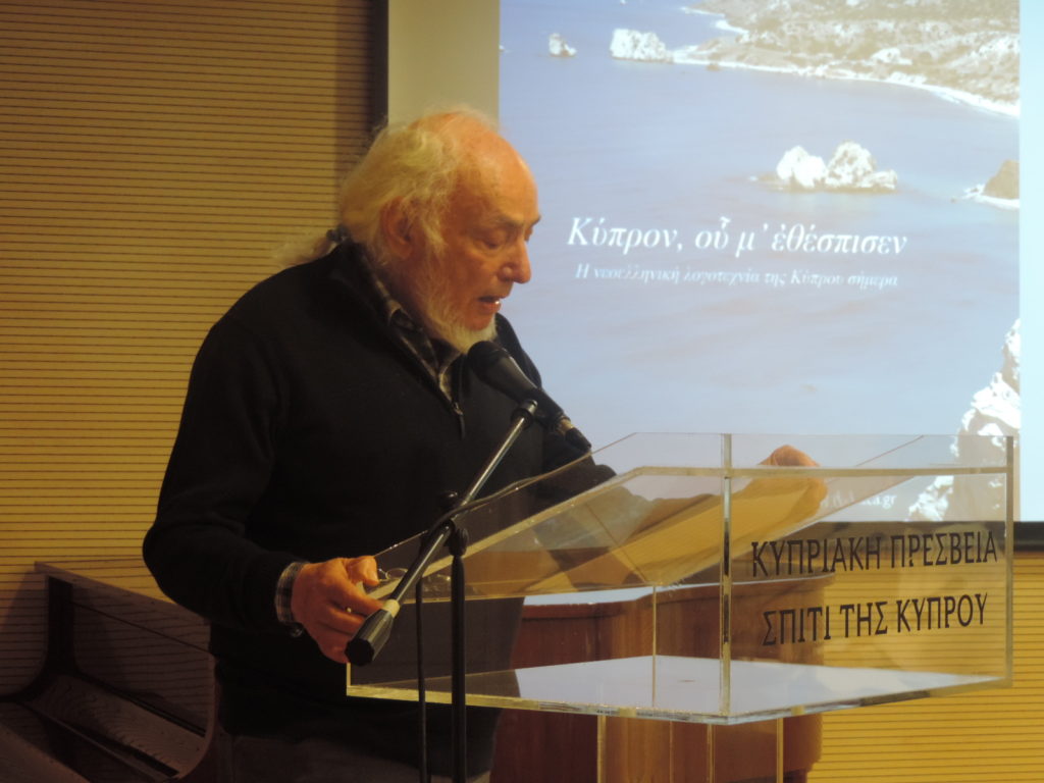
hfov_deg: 19.6
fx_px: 3016
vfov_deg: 14.8
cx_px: 522
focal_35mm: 100
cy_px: 392
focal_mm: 17.8
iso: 560
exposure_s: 1/25
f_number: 4.1
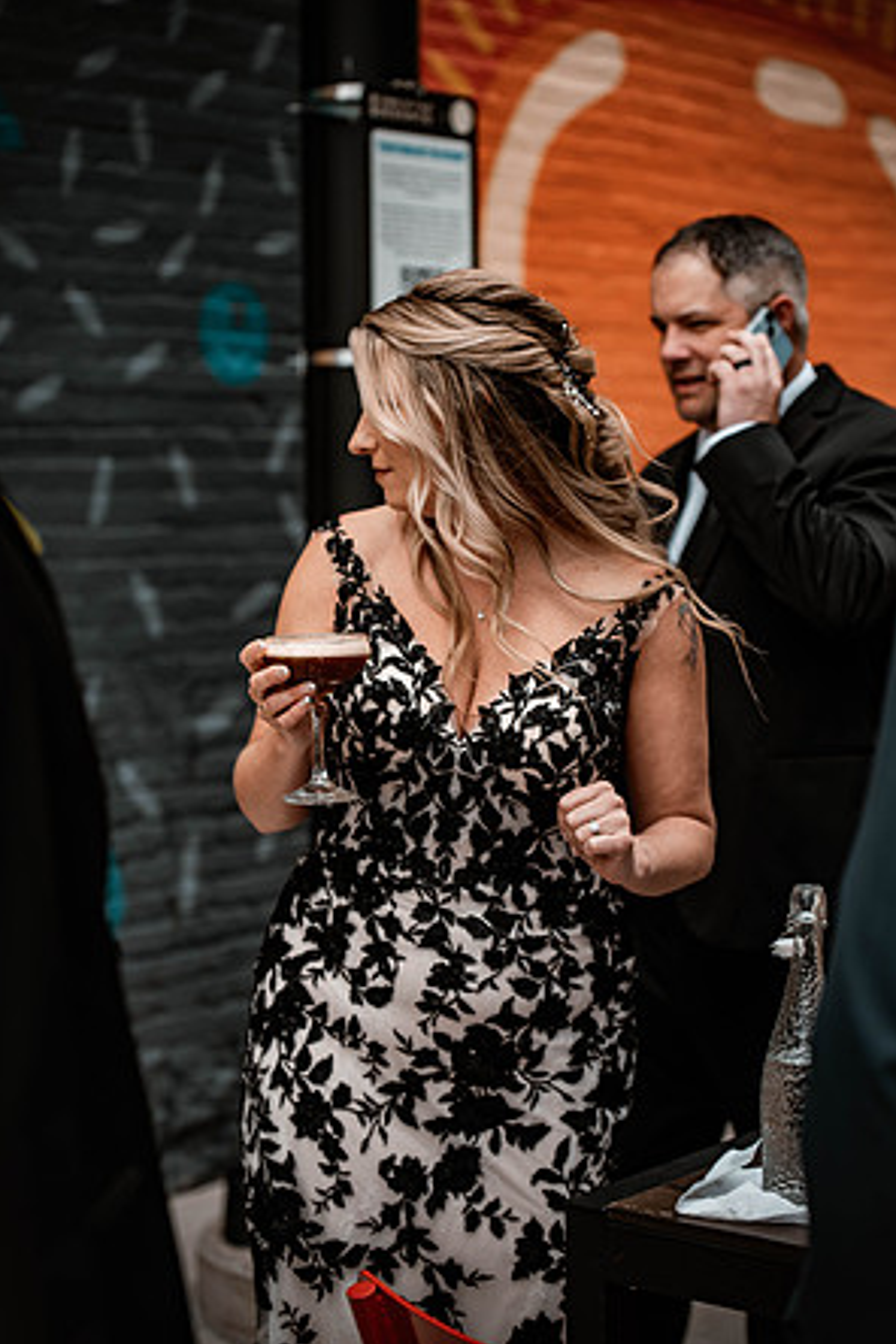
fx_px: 2650
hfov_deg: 19.2
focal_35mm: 71
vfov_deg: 28.5
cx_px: 448
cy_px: 669
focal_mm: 70
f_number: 2.8
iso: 400
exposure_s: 1/1600
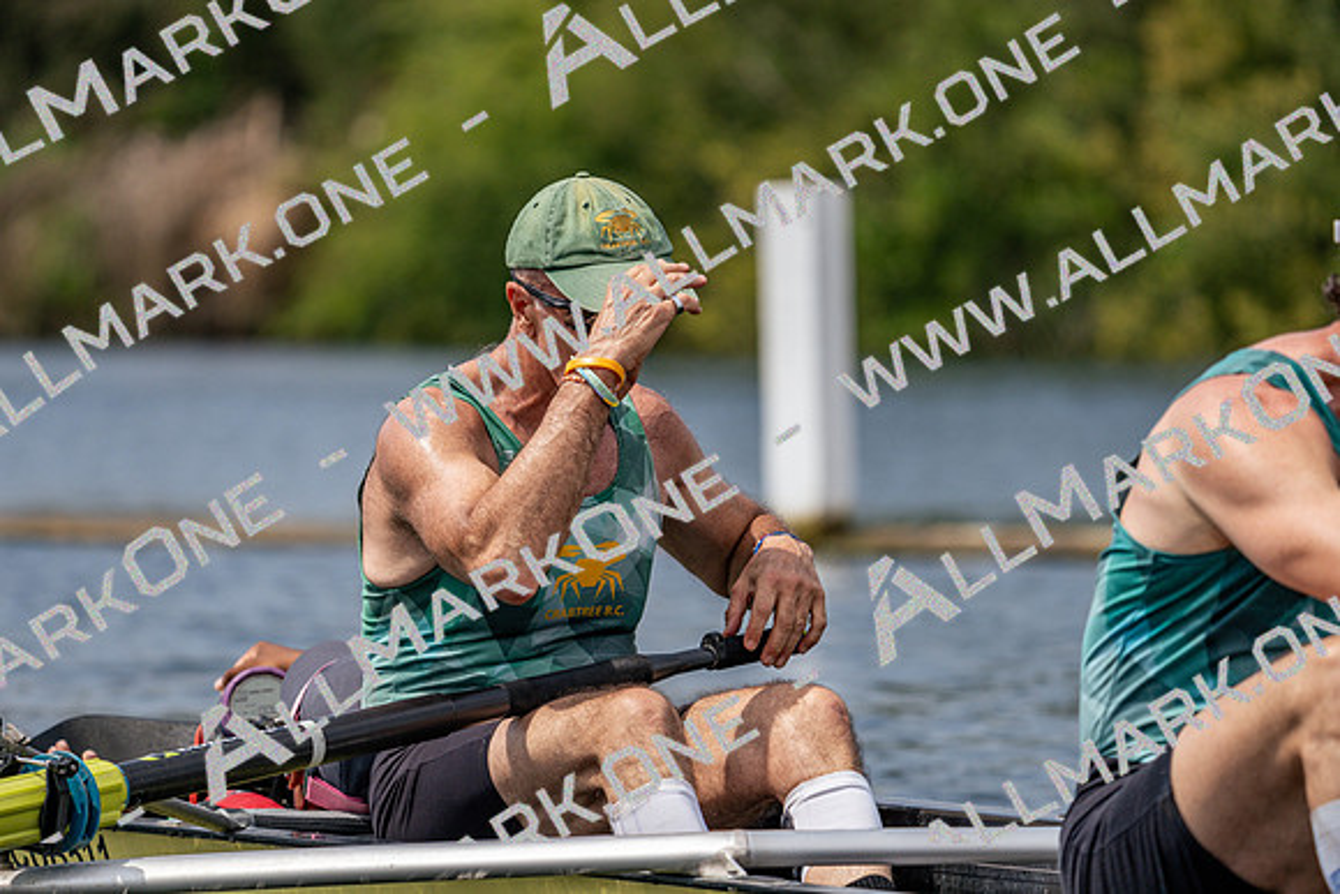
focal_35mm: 324
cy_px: 447
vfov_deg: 4.2
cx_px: 670
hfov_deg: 6.4
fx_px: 12062
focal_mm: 324
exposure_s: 1/1600
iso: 200
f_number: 6.3
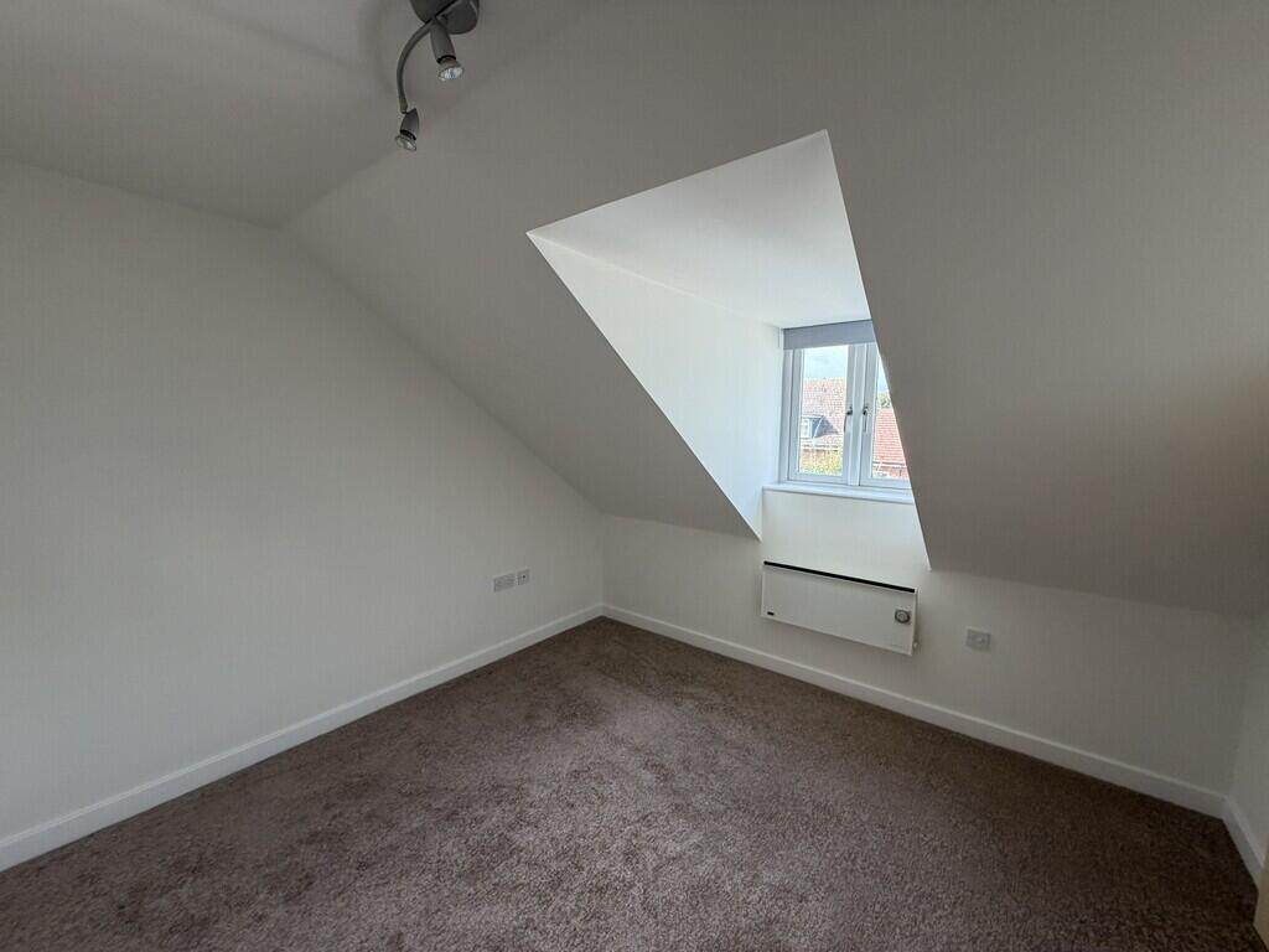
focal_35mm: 14
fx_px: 513
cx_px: 634
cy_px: 476
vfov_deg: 85.7
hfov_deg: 102.1
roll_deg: +0.3
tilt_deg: -4.4
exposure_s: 1/121
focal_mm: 2.22
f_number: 2.2
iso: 160
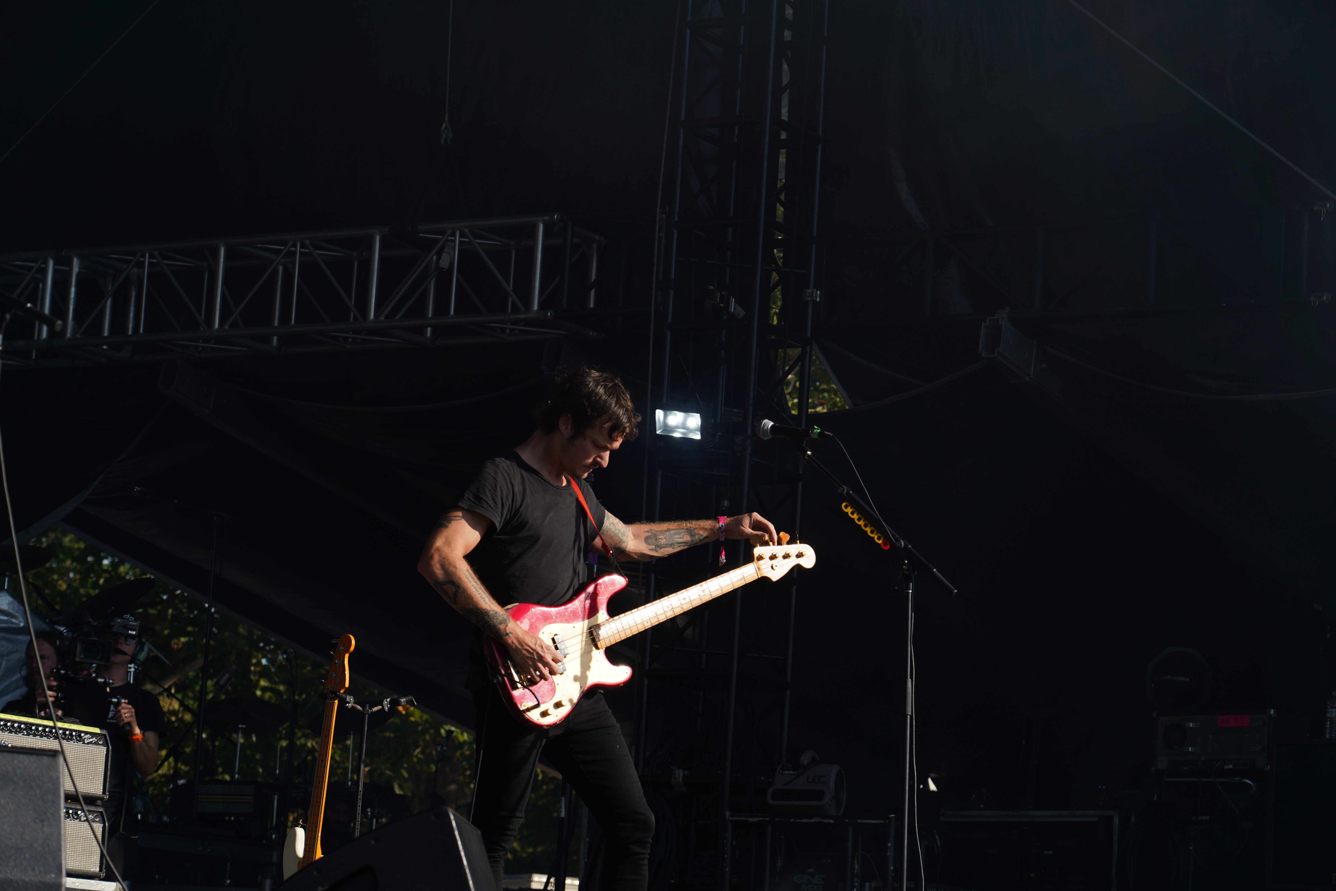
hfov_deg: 19.5
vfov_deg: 13.0
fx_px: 3896
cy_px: 446
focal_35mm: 105
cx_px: 668
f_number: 7.1
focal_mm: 105
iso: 100
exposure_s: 1/400
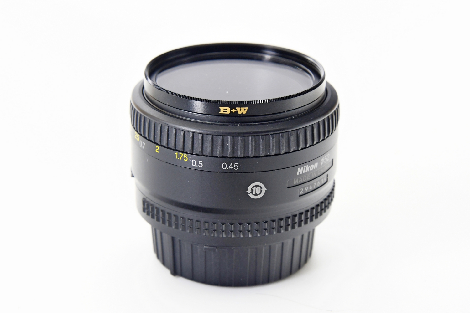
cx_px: 235
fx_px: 1175
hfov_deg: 22.6
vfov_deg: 15.2
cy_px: 156
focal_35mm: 90
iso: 1250
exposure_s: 1/125
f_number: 8
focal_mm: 60
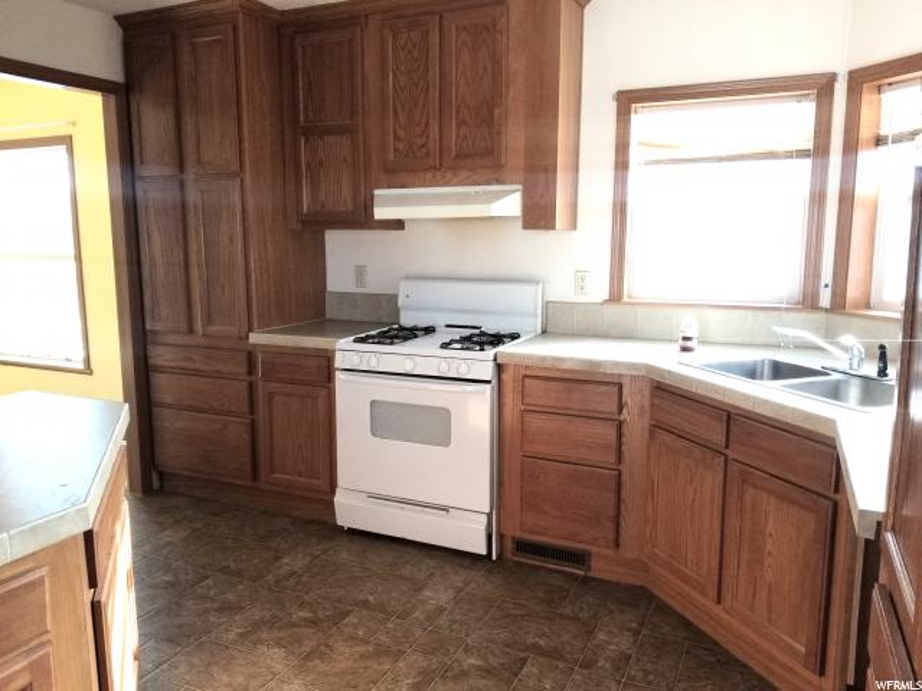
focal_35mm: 26
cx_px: 461
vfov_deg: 53.1
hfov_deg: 67.3
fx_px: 693
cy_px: 346
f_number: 1.7
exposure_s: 1/197
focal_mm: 4.3
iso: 50
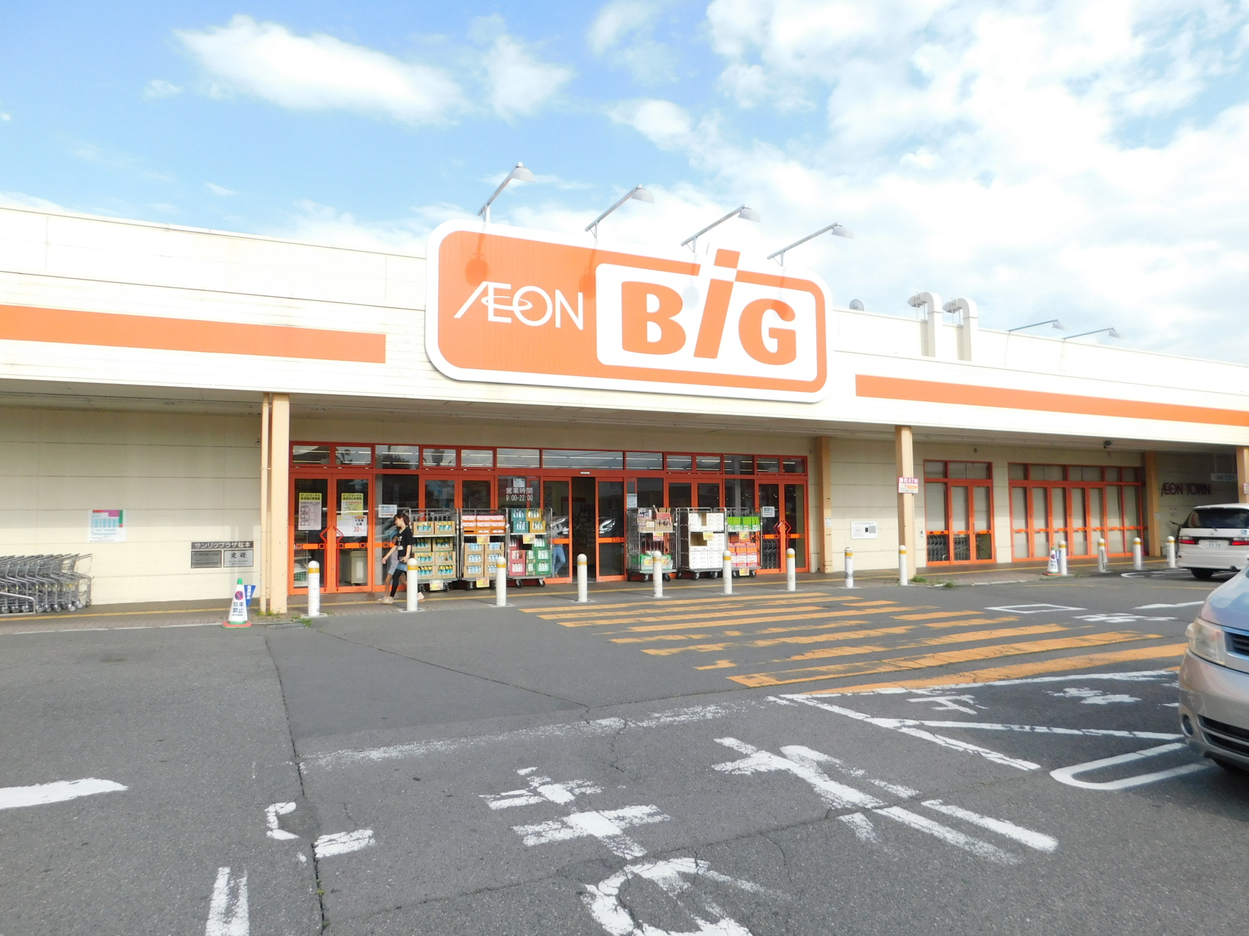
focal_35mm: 23
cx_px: 624
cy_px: 468
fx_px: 830
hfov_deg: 73.9
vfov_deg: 58.9
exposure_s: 1/1000
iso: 125
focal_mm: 4
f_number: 3
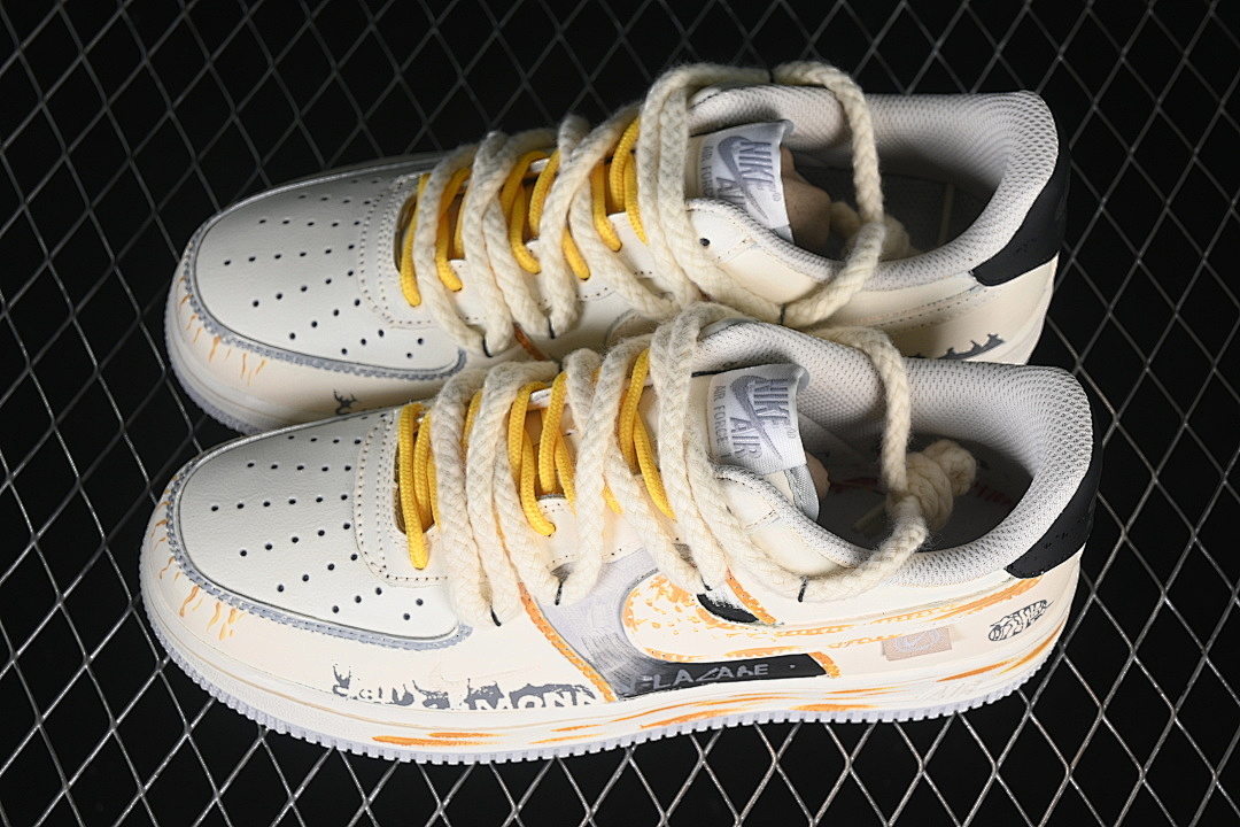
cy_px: 414
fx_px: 2583
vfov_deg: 18.2
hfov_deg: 27.0
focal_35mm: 75
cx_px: 620
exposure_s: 1/80
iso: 160
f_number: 7.1
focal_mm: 50
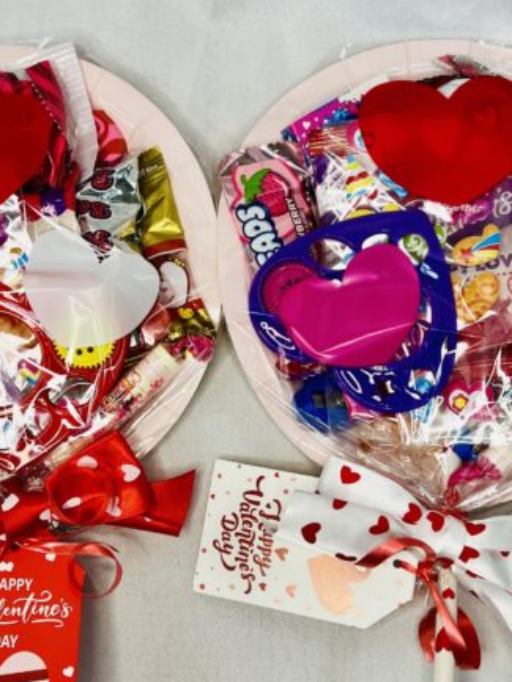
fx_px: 946
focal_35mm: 48
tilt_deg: -82.3
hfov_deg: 30.2
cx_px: 222
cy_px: 383
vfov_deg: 39.6
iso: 64
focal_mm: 5.7
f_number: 1.5
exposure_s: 1/120
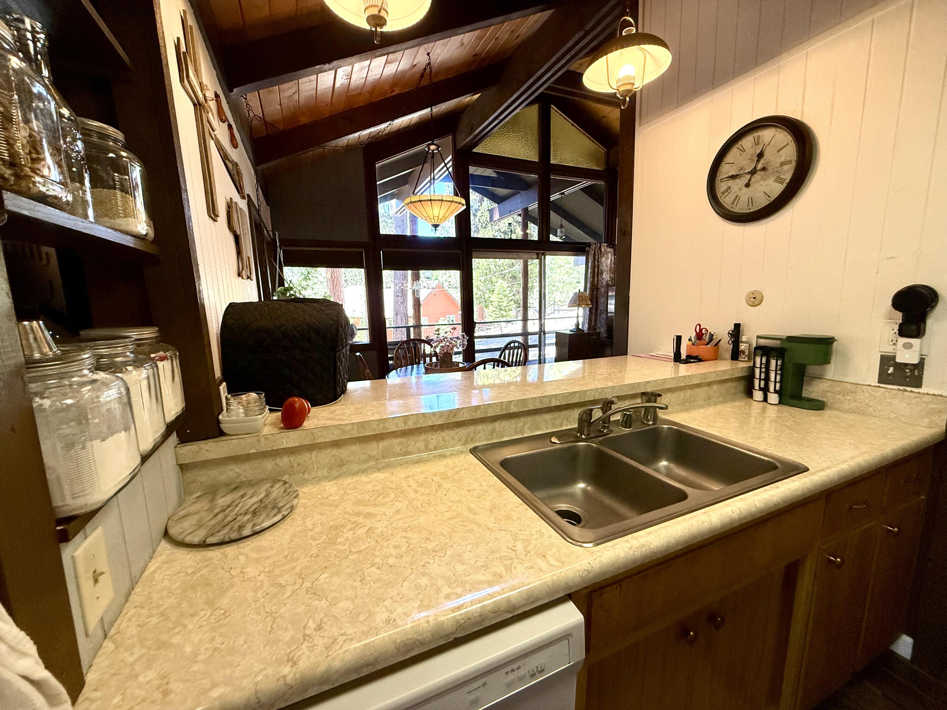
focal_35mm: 14
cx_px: 474
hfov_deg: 102.1
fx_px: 383
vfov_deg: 85.7
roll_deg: +1.7
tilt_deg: -8.2
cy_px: 355
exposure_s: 1/120
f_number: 2.2
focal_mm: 2.22
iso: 200
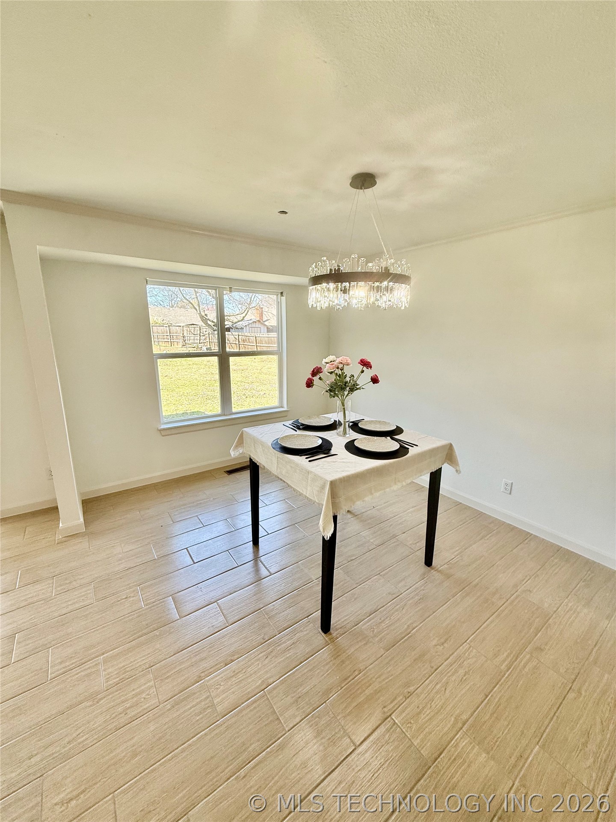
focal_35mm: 14
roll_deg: -1.2
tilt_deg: -14.0
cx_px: 308
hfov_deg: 85.7
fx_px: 332
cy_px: 411
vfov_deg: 102.1
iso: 64
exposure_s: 1/134
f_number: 2.2
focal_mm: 2.22
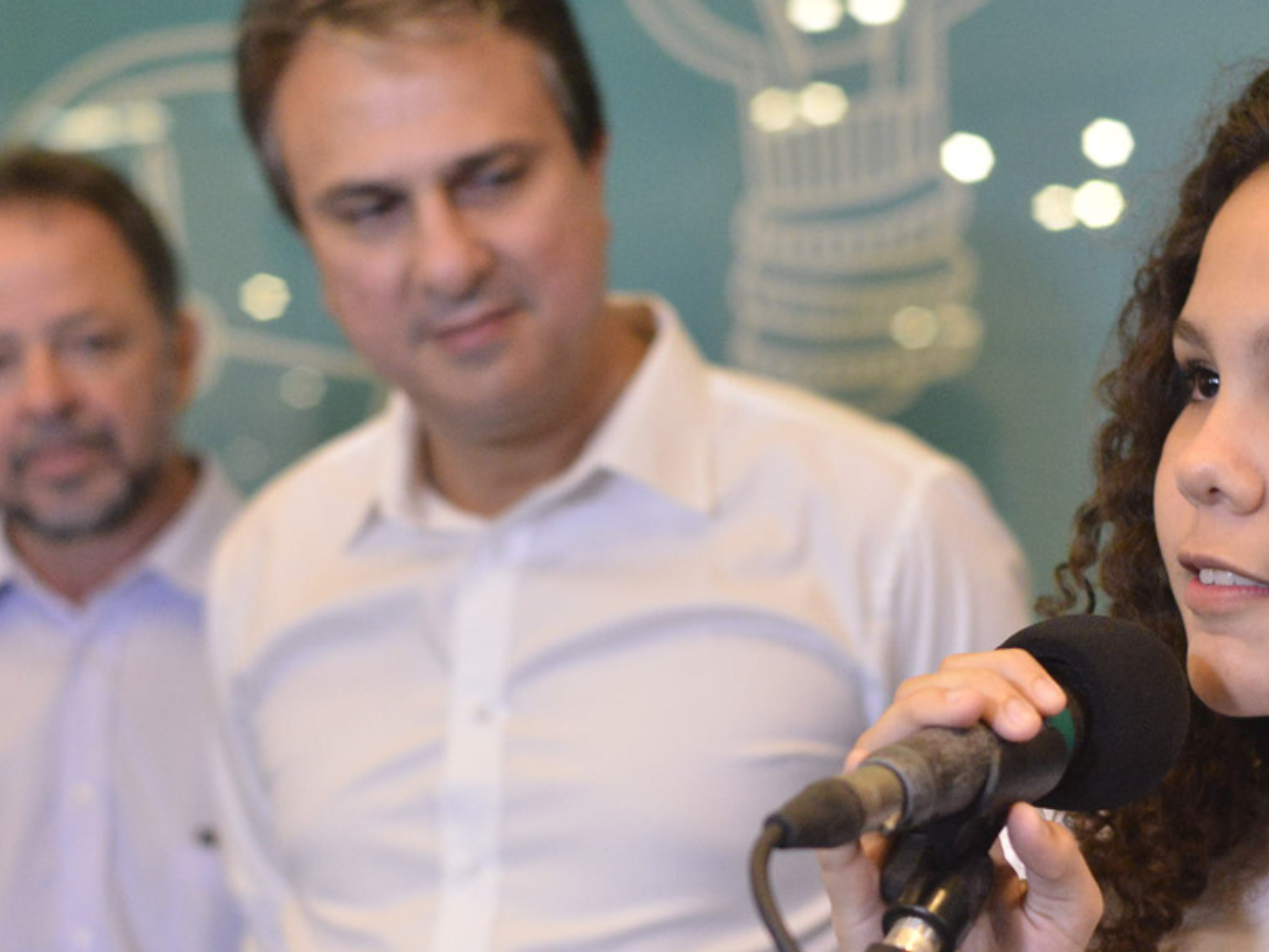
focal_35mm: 88
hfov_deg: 22.3
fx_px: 3227
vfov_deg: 16.6
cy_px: 820
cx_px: 639
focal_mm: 35
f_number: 2.8
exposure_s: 1/500
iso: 3200
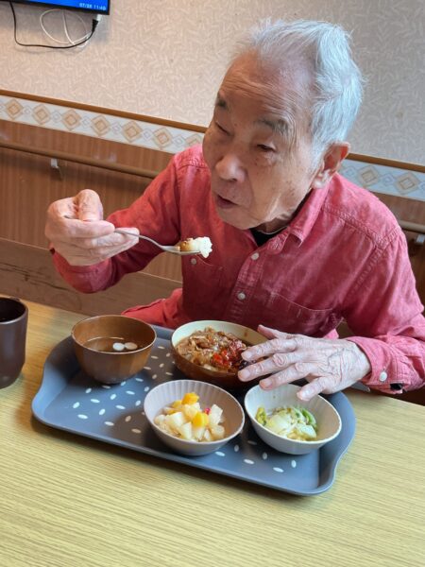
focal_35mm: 29
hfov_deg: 48.2
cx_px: 212
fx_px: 475
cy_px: 284
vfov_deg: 61.7
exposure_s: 1/60
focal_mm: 3
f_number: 1.8
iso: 50
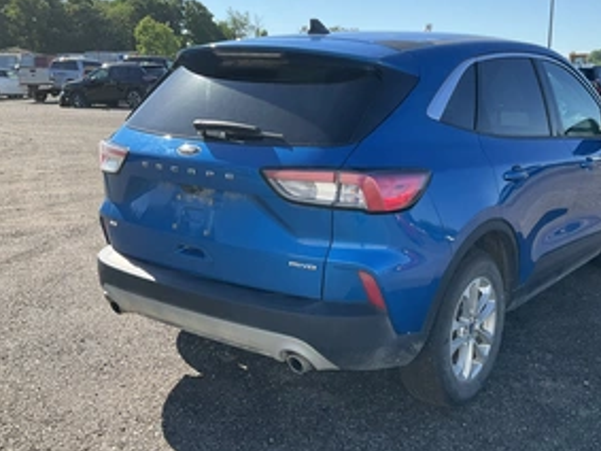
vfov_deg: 35.1
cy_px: 232
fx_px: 712
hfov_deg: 45.5
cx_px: 367
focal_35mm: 41
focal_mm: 3
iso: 25
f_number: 1.8
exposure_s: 1/944
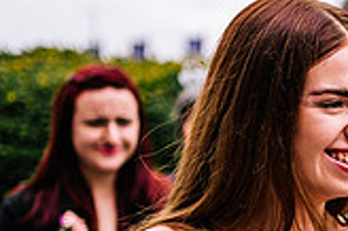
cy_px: 245
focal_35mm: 124
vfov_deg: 10.9
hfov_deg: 15.6
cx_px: 475
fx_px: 1197
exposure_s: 1/2500
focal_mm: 35
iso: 100
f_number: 1.6
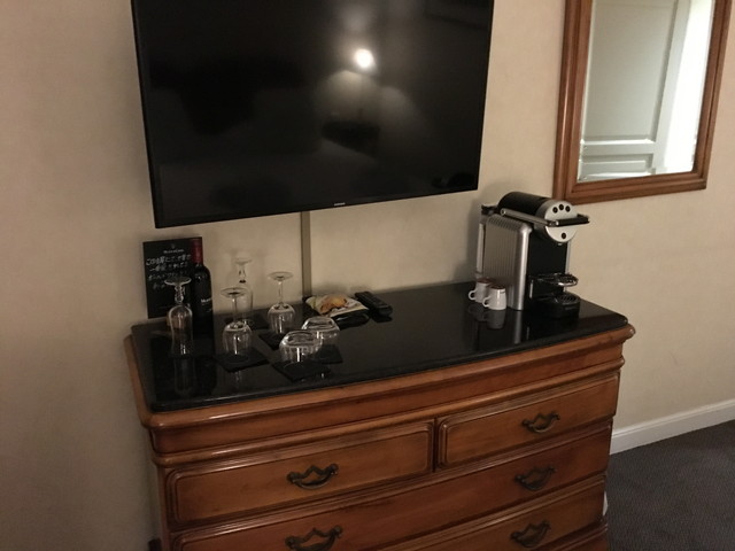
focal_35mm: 29
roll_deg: +1.1
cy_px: 276
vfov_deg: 48.2
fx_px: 616
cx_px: 368
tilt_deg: -15.0
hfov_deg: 61.7
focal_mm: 4.15
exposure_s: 1/17
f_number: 2.2
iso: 1000
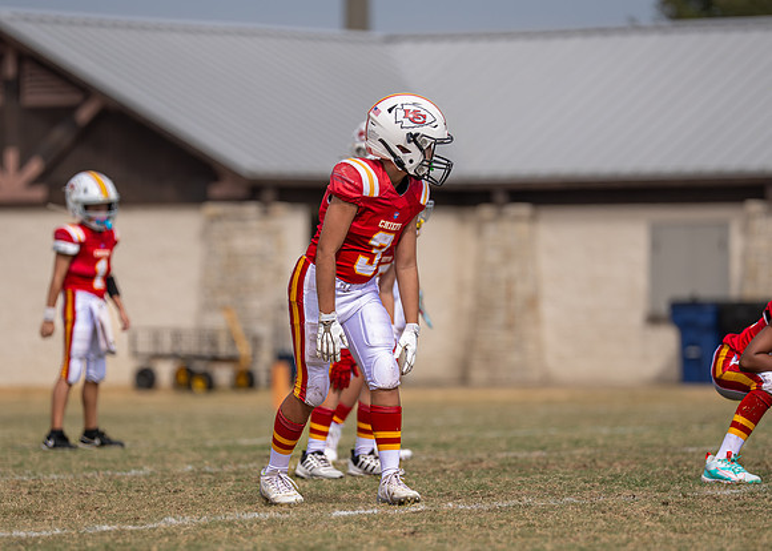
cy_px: 310
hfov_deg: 6.7
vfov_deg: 4.8
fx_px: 6547
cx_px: 361
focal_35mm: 299
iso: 160
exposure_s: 1/6400
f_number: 2.8
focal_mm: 200
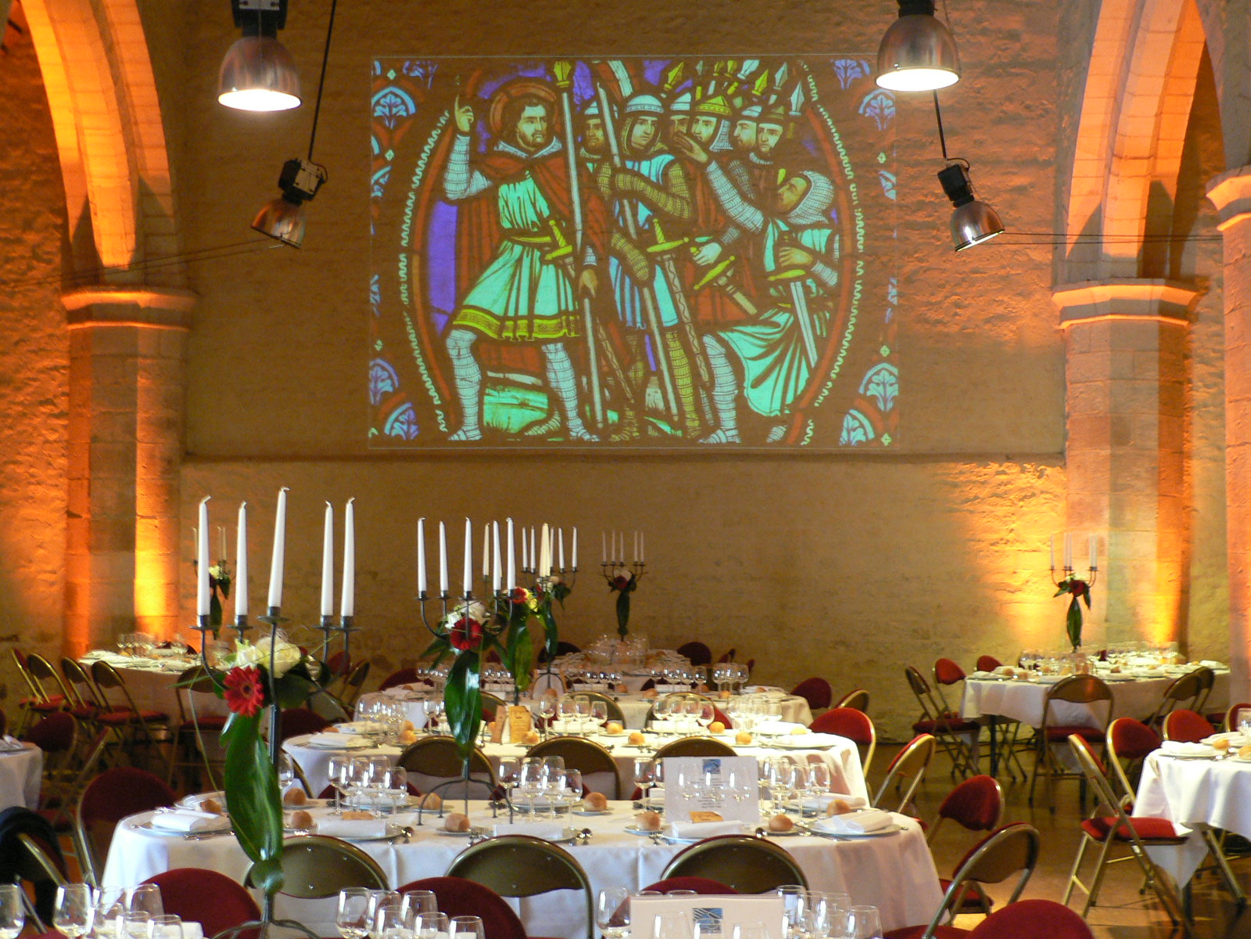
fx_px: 1952
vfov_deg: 27.0
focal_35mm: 54
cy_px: 470
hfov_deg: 35.5
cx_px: 626
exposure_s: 1/10
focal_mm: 8.9
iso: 200
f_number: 2.8
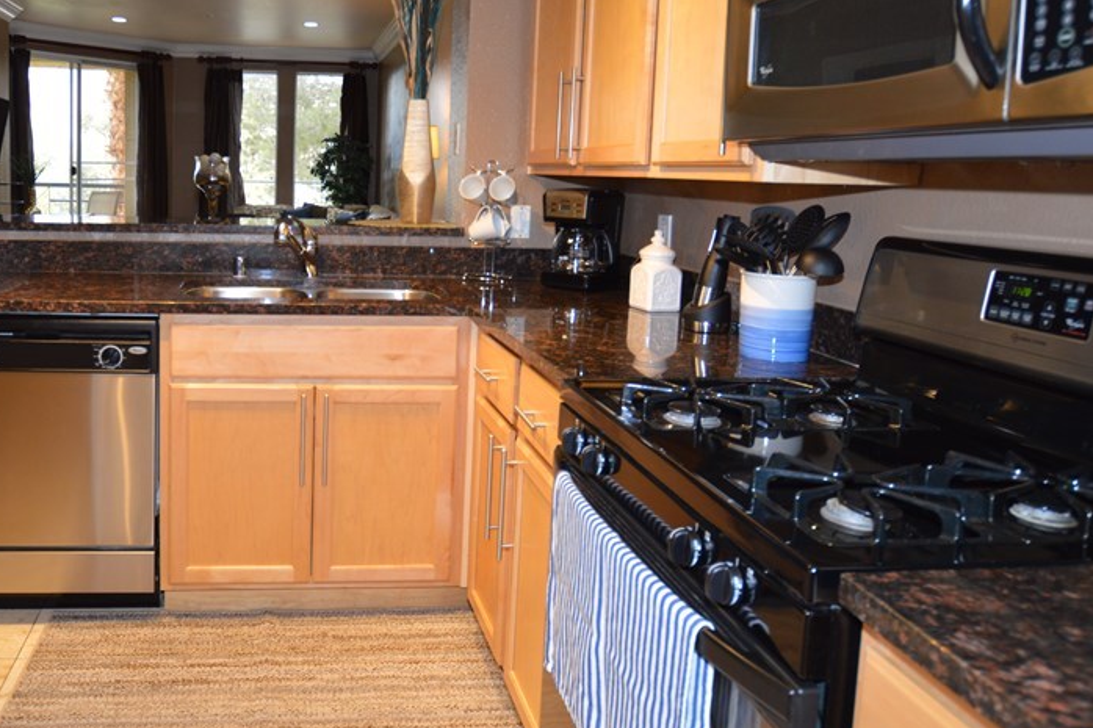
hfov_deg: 63.6
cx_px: 353
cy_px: 261
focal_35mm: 28
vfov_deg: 45.9
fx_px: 850
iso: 400
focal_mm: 12
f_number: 4
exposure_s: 1/60
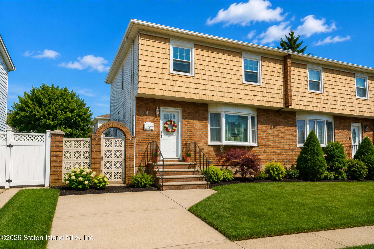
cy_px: 124
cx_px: 187
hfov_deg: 67.4
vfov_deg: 47.9
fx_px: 280
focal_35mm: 27
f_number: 10
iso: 100
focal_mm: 27
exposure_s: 1/200
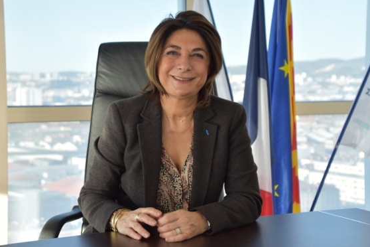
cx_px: 184
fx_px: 730
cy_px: 122
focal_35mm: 71
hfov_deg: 28.5
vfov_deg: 19.2
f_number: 5
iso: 400
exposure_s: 1/250
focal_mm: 44
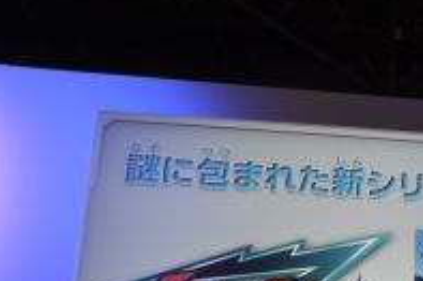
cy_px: 351
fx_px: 916
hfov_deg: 23.3
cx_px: 537
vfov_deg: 16.6
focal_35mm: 78
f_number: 3.5
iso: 400
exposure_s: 1/25
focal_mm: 20
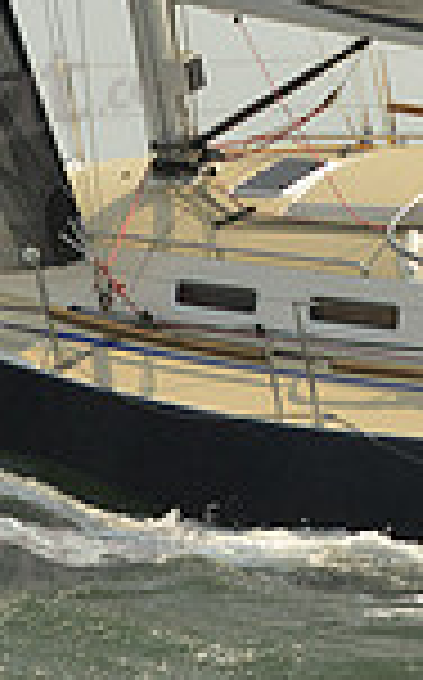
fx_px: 5068
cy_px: -160
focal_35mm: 274
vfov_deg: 7.6
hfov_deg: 4.8
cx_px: 441
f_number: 9
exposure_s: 1/1250
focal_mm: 70
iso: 320
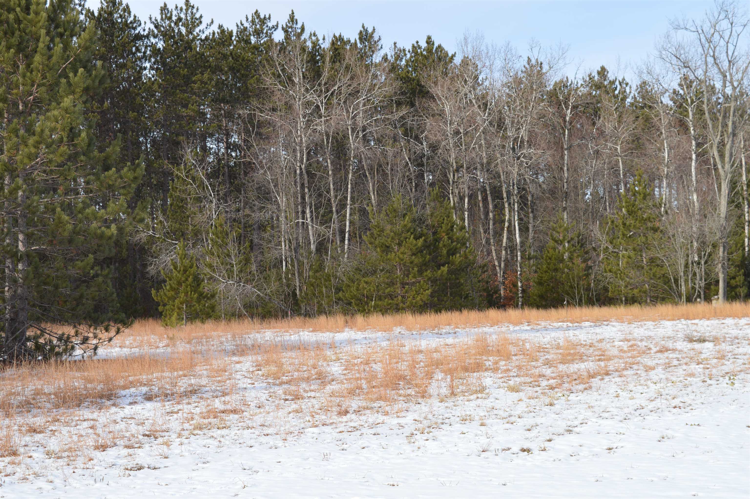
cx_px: 375
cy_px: 250
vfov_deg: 19.7
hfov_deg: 29.3
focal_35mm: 69
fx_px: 1436
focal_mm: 46
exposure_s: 1/200
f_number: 10
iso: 100
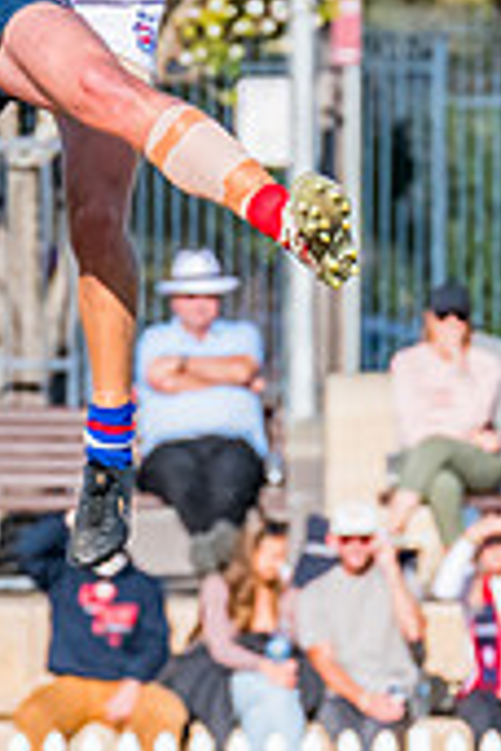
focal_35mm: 1860
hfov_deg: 0.7
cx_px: -64
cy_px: 109
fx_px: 38824
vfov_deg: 1.1
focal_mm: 380
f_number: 10
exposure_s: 1/1600
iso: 800
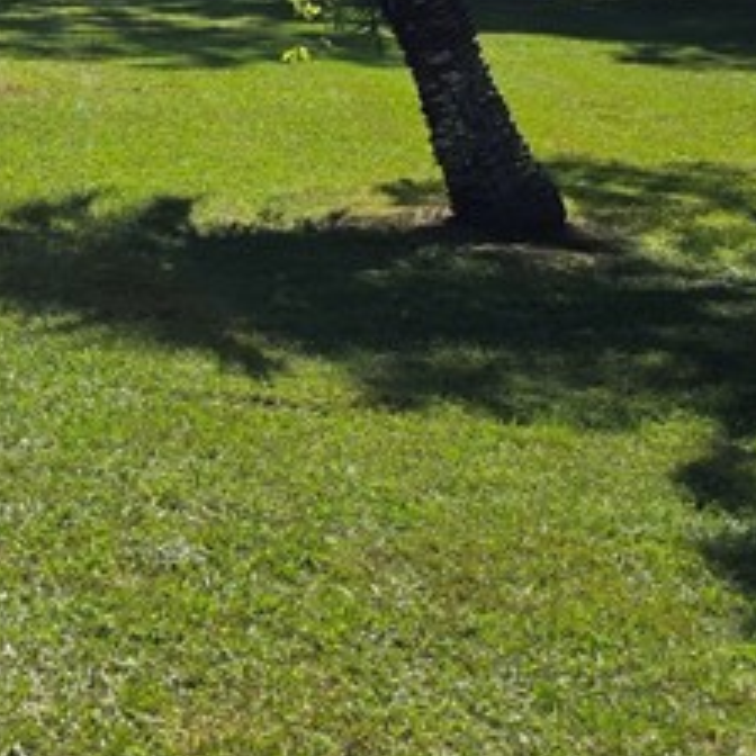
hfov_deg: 17.5
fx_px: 2298
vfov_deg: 18.3
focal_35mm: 93
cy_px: 40
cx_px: -223
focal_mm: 6.3
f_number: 1.7
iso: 80
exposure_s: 1/5296
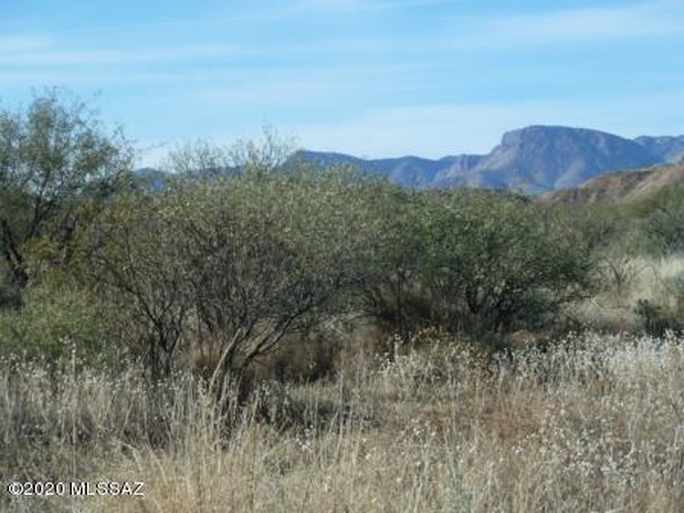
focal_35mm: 128
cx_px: 342
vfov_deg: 11.6
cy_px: 256
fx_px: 2529
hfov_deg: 15.4
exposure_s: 1/400
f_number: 5
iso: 80
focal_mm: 21
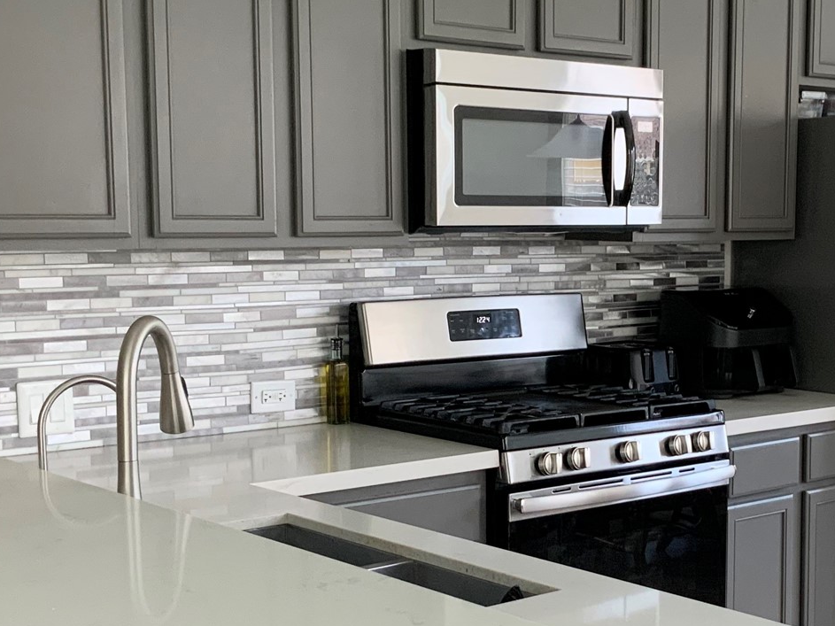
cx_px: 598
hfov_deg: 30.3
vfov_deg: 23.2
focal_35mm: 63
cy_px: 382
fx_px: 1519
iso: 64
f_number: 1.8
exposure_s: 1/60
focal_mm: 3
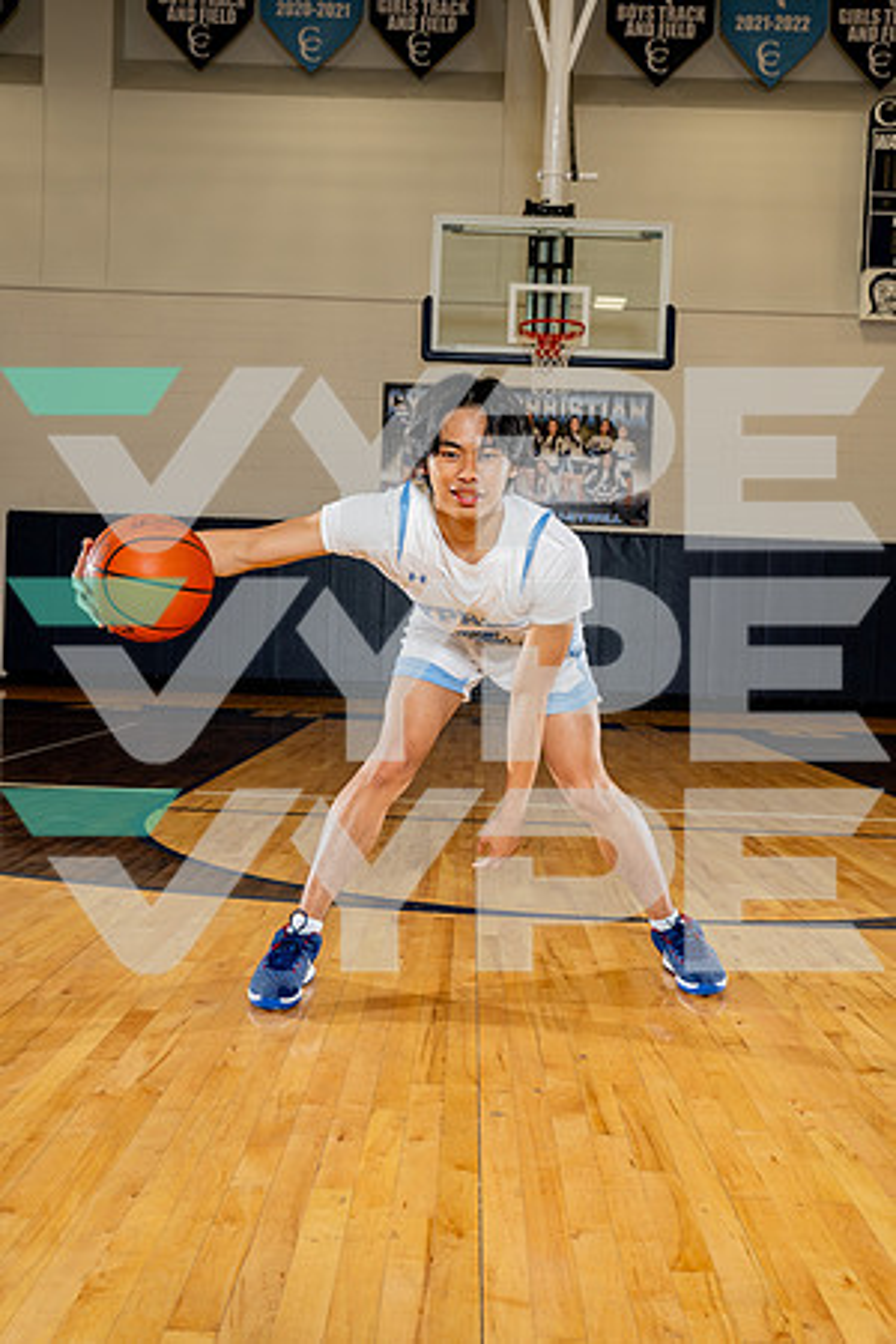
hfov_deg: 37.9
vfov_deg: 54.4
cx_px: 448
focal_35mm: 35
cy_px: 672
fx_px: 1307
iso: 400
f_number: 5.6
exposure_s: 1/250
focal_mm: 35
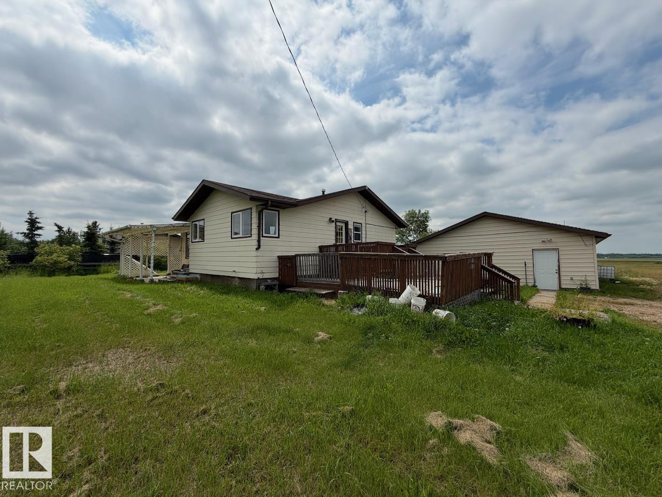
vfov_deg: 85.7
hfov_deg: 102.1
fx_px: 268
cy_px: 248
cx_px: 331
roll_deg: +0.6
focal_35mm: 14
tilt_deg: +2.8
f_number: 2.2
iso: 20
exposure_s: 1/1613
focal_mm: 2.22
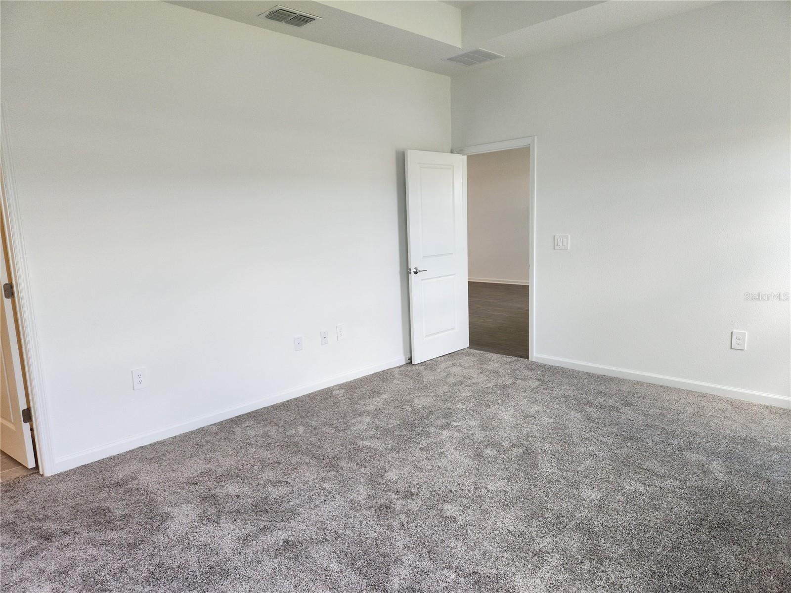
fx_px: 526
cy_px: 296
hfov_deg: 73.9
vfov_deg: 58.9
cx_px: 396
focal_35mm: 23
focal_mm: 5.4
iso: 100
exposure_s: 1/120
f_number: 1.8
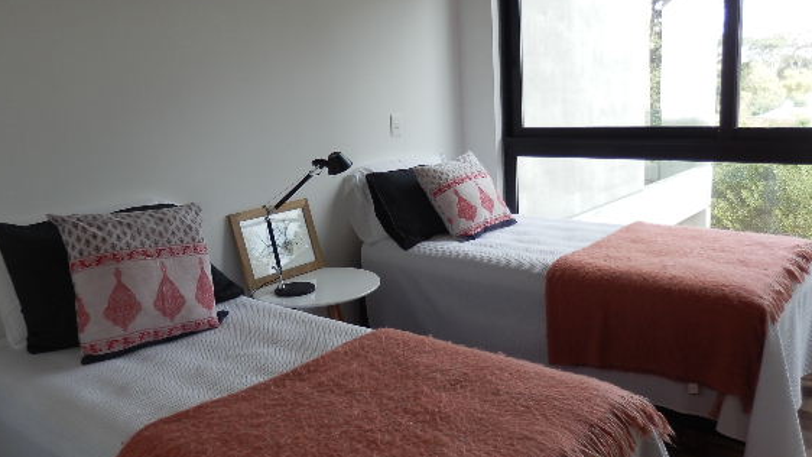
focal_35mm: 31
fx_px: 667
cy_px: 224
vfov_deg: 37.8
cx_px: 422
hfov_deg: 62.6
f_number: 3
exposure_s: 1/100
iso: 80
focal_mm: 4.5
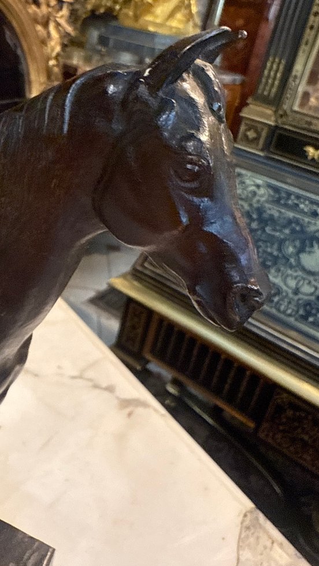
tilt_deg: -22.5
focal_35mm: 32
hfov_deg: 35.9
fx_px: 481
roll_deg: -10.4
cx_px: 84
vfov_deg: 60.6
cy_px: 235
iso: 320
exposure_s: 1/50
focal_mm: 2.22
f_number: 2.2
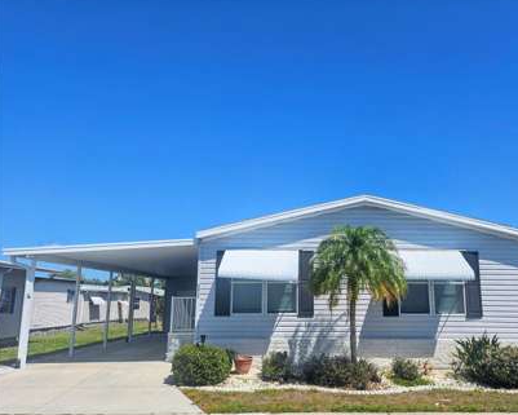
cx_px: 304
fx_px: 429
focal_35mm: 28
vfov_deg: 51.5
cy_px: 223
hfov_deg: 61.8
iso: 50
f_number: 1.8
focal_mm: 5
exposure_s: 1/6817
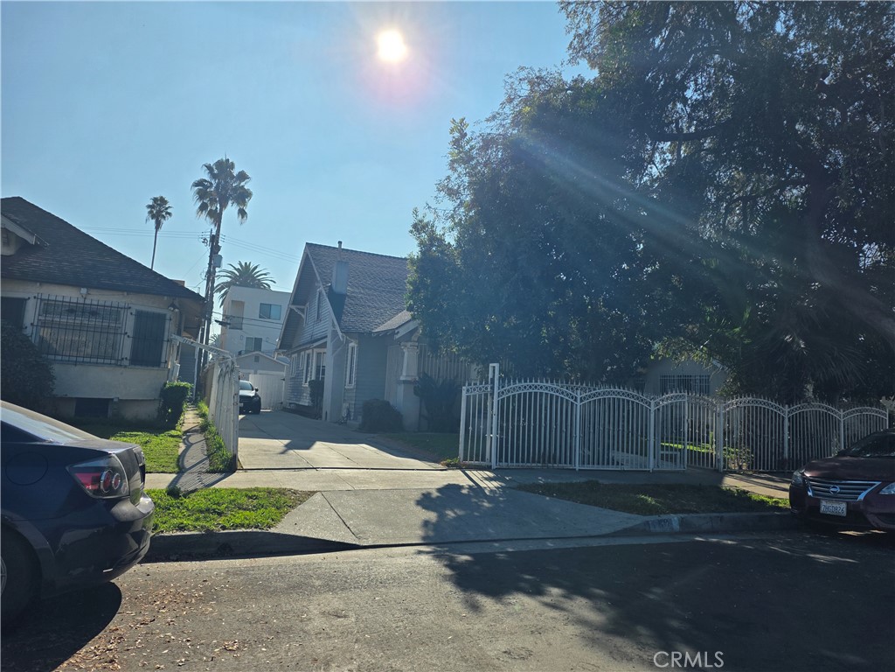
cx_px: 448
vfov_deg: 58.9
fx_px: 595
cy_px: 336
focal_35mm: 23
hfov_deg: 73.9
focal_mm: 6.25
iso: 50
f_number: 1.7
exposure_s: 1/7944
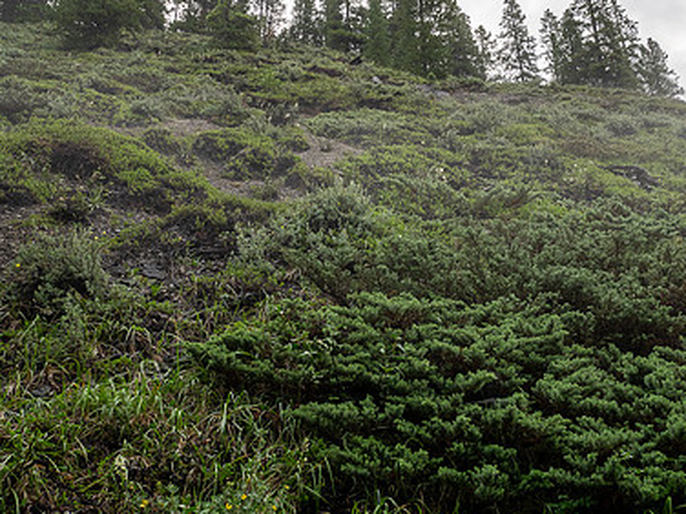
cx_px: 394
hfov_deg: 50.0
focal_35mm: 37
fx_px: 733
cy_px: 190
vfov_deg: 38.4
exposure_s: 1/100
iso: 200
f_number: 8
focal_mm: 12
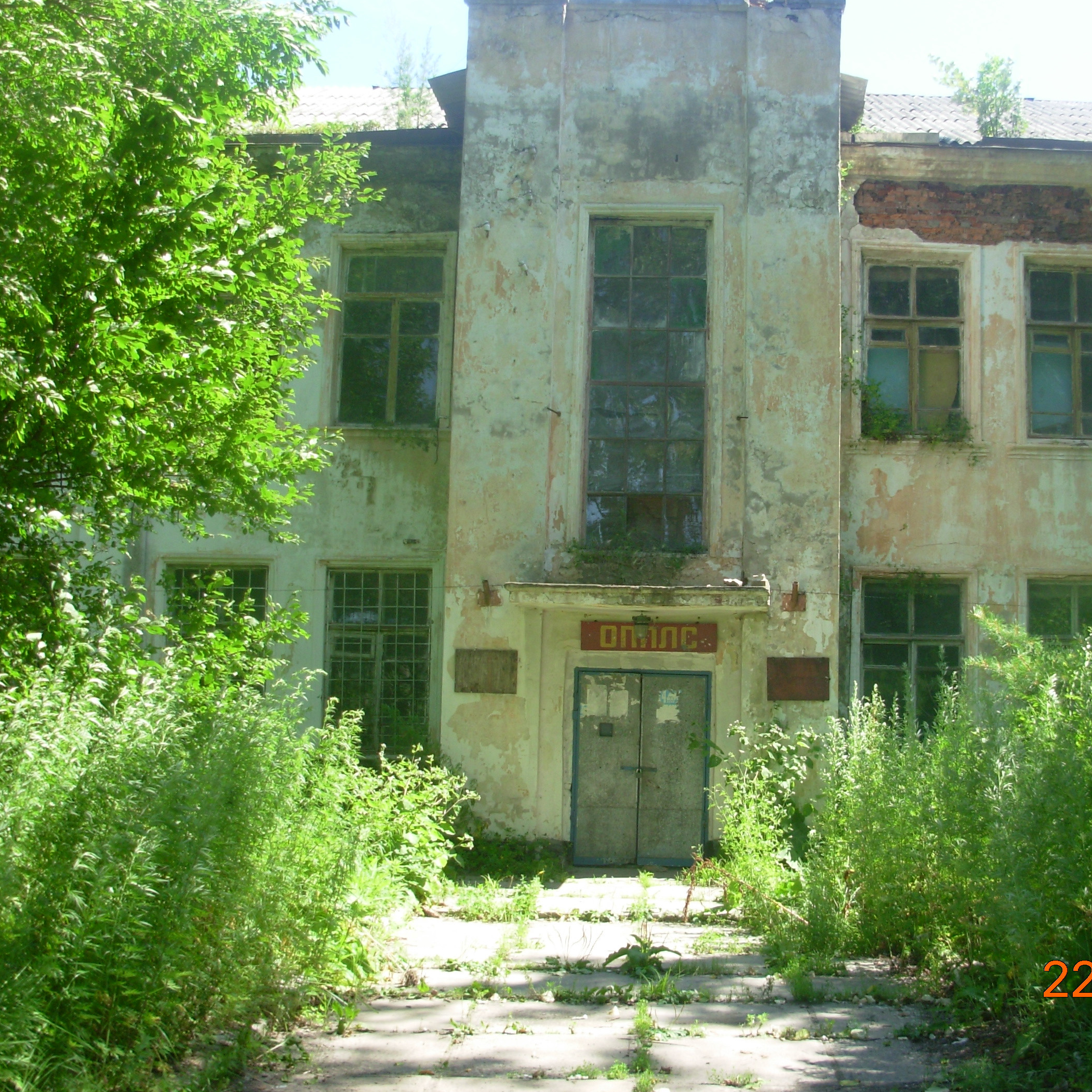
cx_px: 630
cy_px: 547
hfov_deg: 37.5
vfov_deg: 37.6
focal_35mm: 45
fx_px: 1606
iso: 50
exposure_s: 1/242
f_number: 2.9
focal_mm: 6.3
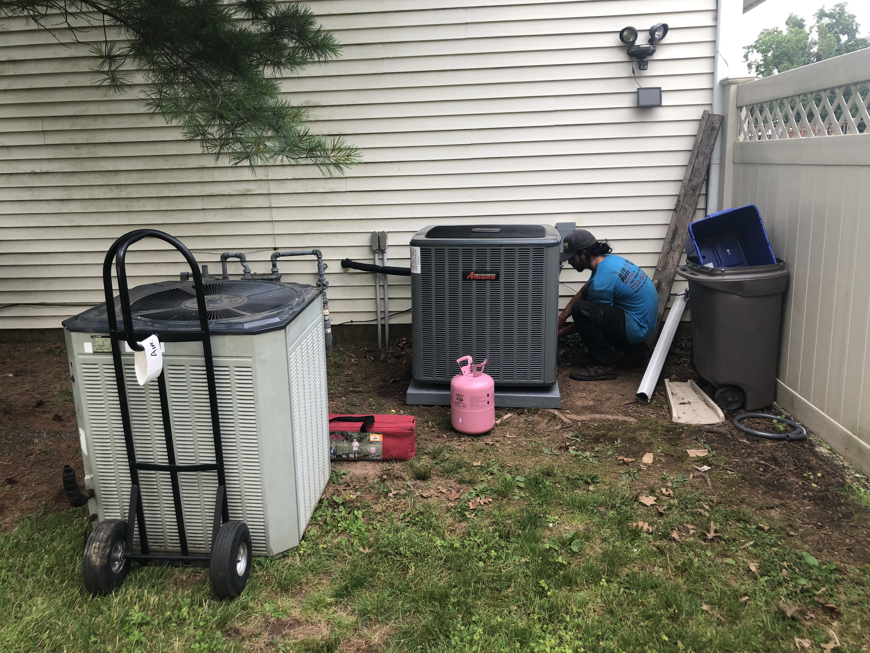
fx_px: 704
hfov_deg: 63.4
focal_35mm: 28
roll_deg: +1.5
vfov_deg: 49.7
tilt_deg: -11.0
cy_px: 326
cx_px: 435
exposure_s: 1/120
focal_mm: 3.99
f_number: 1.8
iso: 32
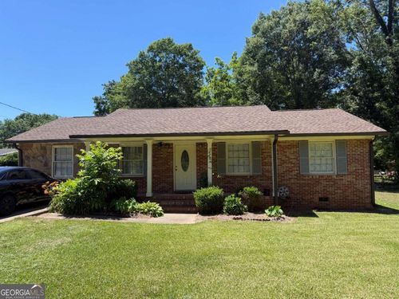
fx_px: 277
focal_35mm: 24
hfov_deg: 71.6
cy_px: 150
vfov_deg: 56.8
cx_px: 200
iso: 80
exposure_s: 1/2299
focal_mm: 6.76
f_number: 1.78
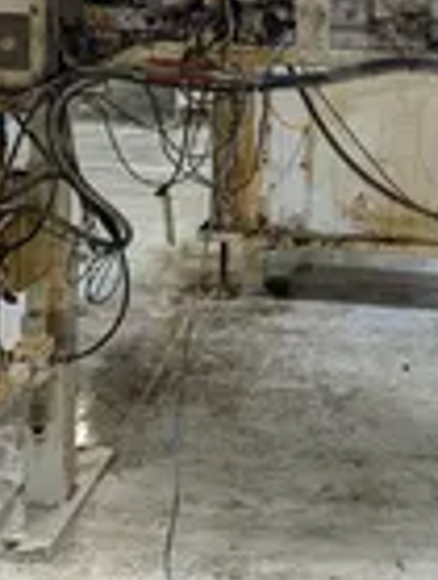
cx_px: 407
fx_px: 1159
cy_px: 50
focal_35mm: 69
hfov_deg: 20.9
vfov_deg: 27.0
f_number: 1.68
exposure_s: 1/195
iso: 272
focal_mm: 6.9
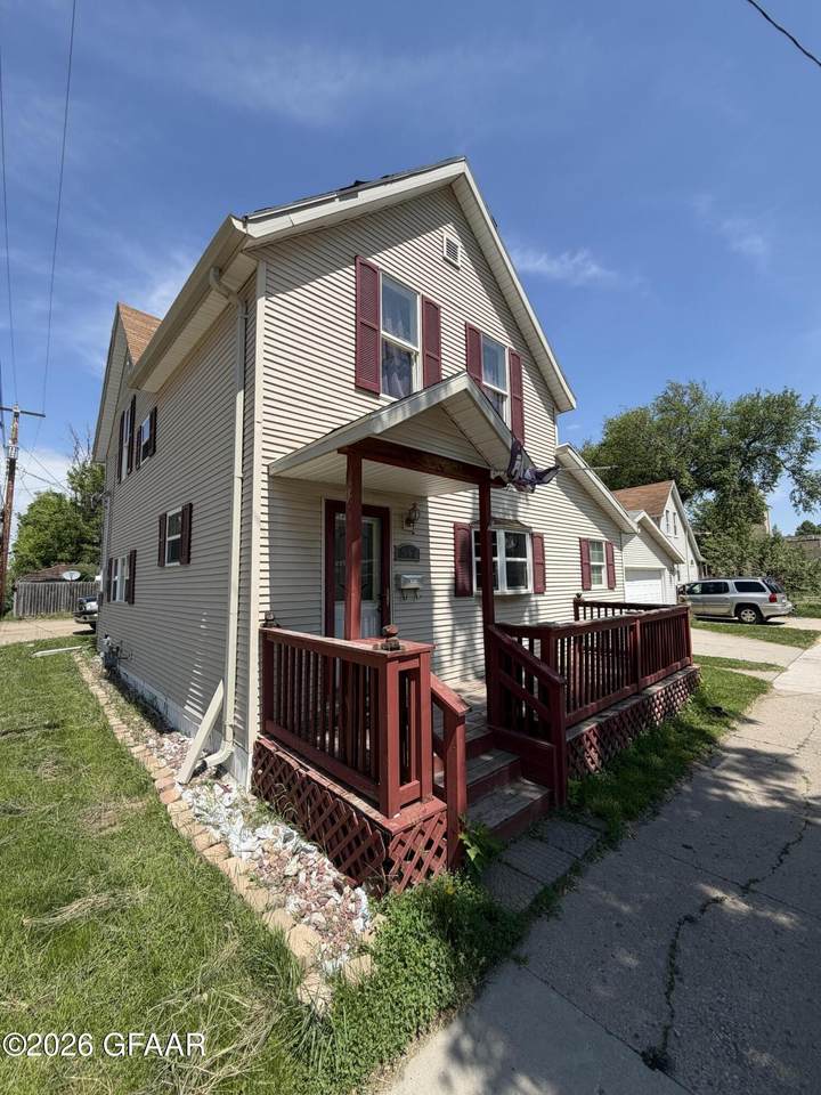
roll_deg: +0.7
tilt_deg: +4.9
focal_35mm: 14
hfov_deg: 85.7
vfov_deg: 102.1
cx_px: 410
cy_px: 548
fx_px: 443
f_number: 2.2
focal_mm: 2.22
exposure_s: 1/770
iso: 25
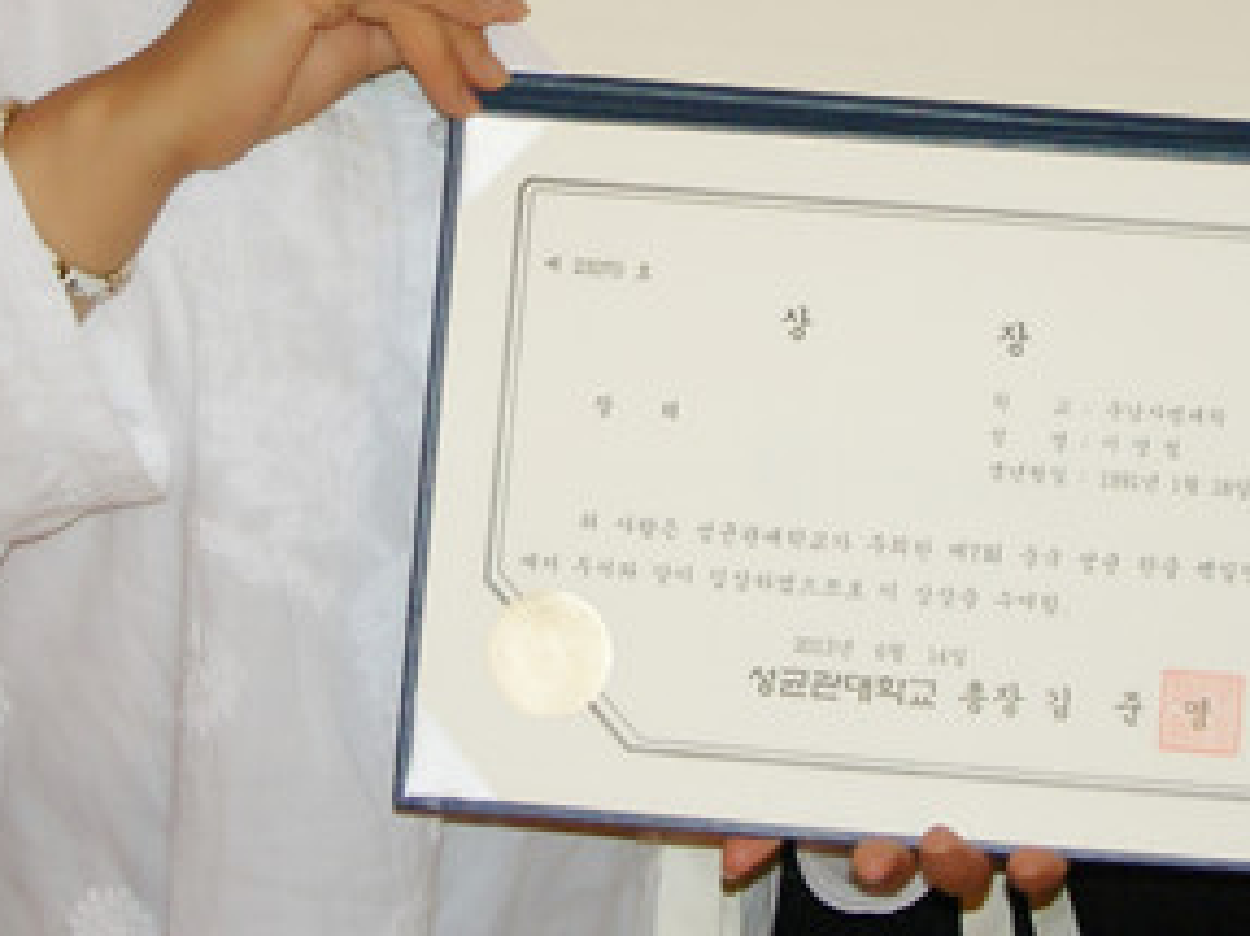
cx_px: 601
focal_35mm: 106
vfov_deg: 13.5
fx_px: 3826
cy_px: -266
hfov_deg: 18.6
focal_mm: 7.8
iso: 80
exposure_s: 1/40
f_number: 2.8
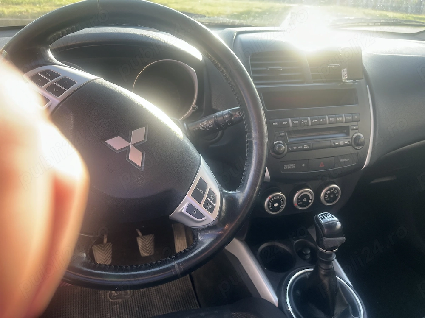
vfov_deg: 53.1
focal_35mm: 26
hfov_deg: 67.3
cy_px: 159
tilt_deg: -26.2
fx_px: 319
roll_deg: -3.4
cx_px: 212
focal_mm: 5.1
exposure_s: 1/123
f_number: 1.6
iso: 32
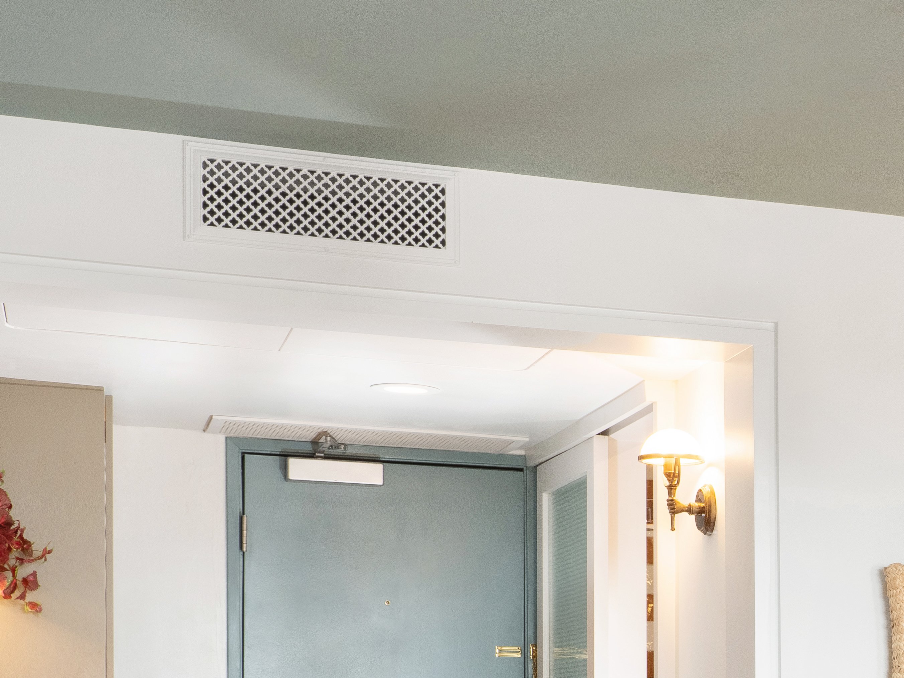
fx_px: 1959
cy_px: 900
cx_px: 1196
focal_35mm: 75
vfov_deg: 18.2
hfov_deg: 22.9
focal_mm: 32
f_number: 22
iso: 400
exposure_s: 1
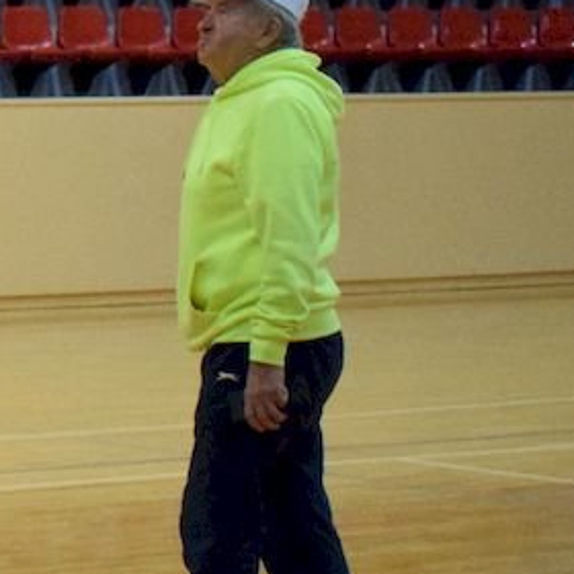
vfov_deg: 9.6
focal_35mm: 181
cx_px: -445
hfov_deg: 9.2
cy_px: 134
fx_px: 3395
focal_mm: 31
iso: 8000
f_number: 4.2
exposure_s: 1/500
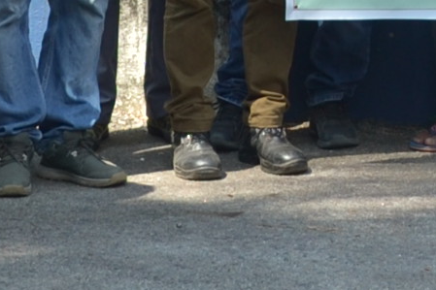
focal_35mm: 254
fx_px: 3075
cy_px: -140
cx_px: 426
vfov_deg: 5.4
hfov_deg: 8.1
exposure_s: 1/320
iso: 100
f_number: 4
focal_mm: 22
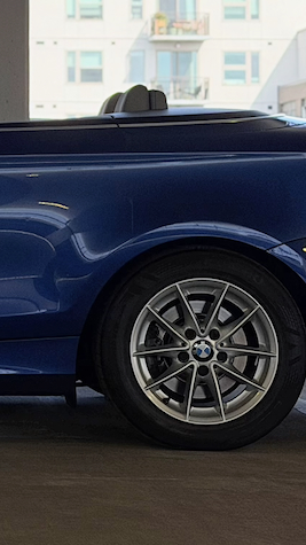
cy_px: 112
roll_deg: -0.8
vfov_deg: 15.1
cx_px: -199
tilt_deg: +3.3
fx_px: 2035
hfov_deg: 8.4
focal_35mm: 141
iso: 80
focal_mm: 6.76
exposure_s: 1/1642
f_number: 1.78
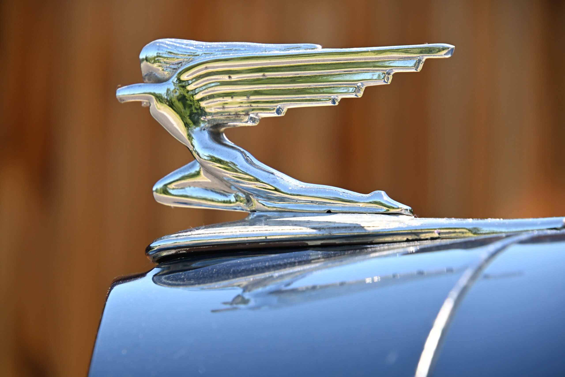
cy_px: 188
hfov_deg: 10.6
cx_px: 282
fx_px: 3037
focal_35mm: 194
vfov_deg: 7.1
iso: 400
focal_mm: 129
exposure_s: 1/160
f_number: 5.6
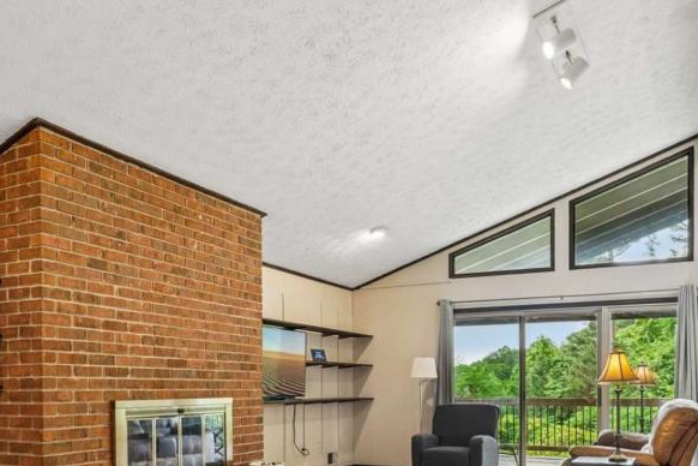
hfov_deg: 57.1
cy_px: 393
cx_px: 390
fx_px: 640
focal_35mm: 33
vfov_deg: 38.0
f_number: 8
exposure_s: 1/15
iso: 800
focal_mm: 16
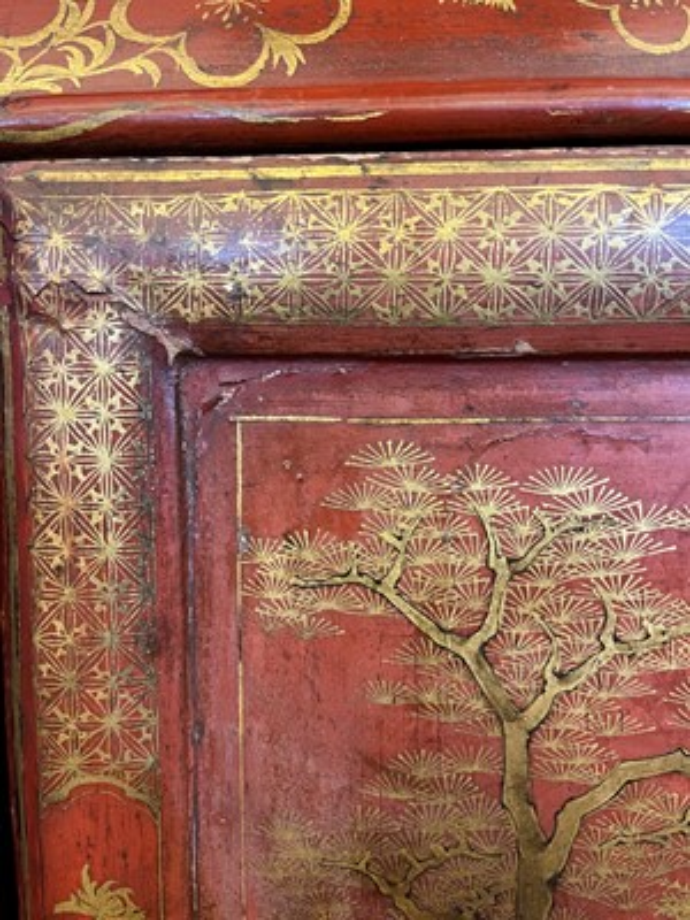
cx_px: 345
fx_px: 691
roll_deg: -0.1
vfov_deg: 67.3
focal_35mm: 26
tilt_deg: -5.3
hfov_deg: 53.1
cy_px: 460
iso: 400
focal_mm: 5.1
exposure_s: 1/50
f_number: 1.6
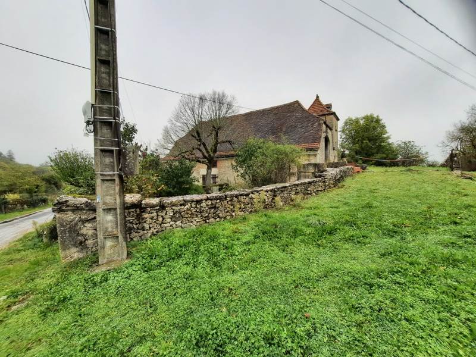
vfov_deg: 89.9
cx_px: 238
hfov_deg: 106.2
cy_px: 178
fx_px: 179
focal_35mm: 13
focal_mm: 1.74
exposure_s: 1/744
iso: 40
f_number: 2.2
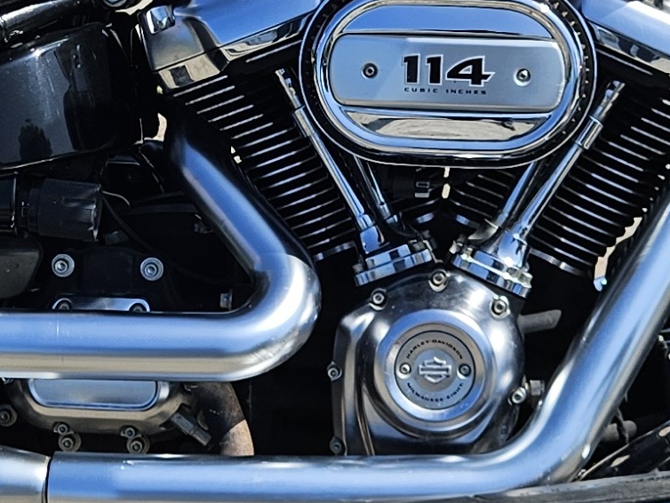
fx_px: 2362
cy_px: 160
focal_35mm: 122
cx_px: 274
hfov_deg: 16.1
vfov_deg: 12.1
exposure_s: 1/2252
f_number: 1.8
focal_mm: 5.4
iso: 25
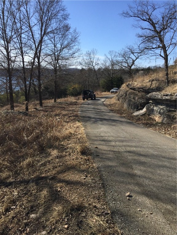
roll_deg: -1.6
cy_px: 118
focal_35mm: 29
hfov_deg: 48.2
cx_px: 88
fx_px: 198
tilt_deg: -12.7
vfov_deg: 61.7
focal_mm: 4.15
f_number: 2.2
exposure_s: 1/1883
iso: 32
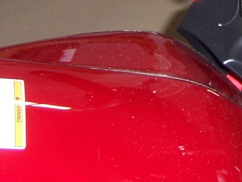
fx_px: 860
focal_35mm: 123
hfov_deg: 15.7
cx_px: 239
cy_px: -79
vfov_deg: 11.6
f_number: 2.8
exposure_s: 1/60
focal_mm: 6.2
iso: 80
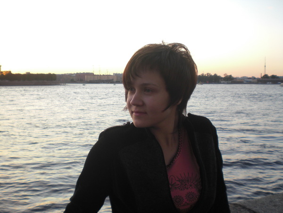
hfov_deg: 49.0
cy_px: 106
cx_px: 142
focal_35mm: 38
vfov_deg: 37.7
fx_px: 311
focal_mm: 6.3
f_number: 3.1
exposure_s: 1/100
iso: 100
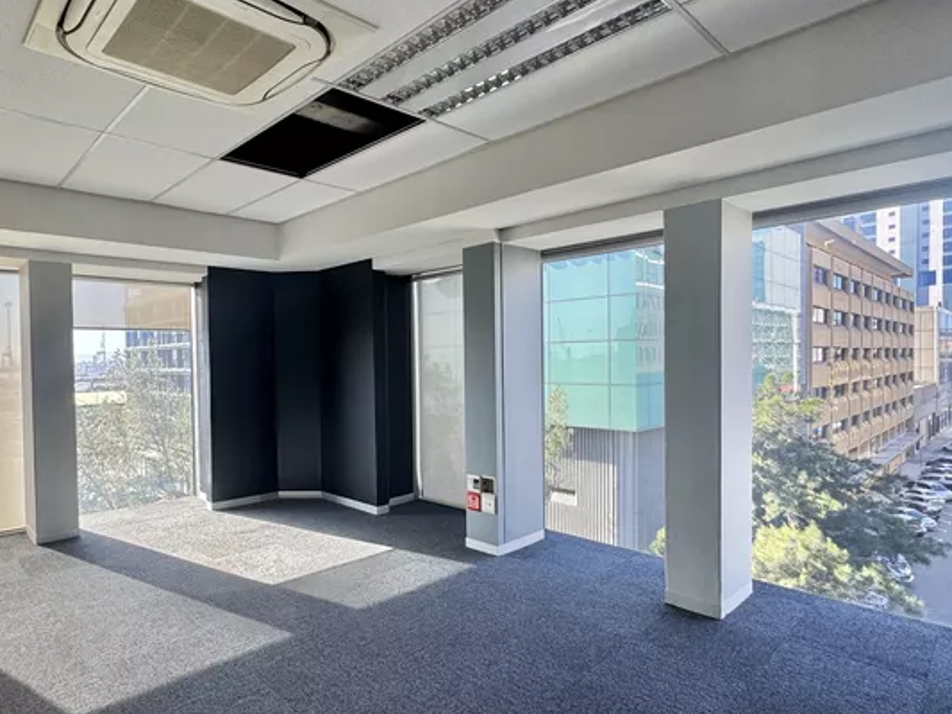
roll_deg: +0.9
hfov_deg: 78.4
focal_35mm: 21
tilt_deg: -1.3
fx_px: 578
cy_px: 375
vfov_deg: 63.4
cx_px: 398
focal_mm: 2.22
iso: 64
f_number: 2.2
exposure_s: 1/99
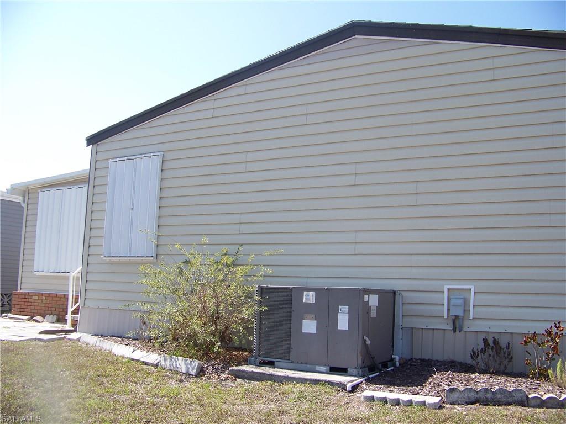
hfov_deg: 51.4
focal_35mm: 36
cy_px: 212
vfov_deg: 39.7
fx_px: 589
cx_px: 283
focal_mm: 5.85
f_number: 2.8
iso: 64
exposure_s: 1/640
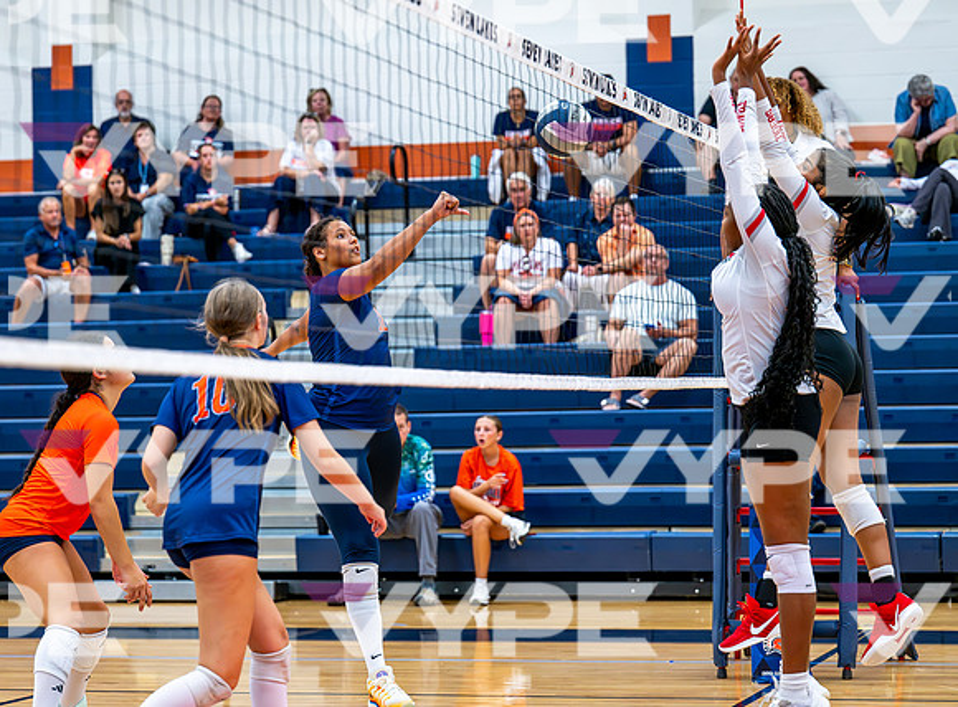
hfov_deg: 17.6
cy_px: 299
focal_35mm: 112
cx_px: 343
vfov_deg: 13.1
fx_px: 3085
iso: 3600
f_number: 2.8
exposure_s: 1/800
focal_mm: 89
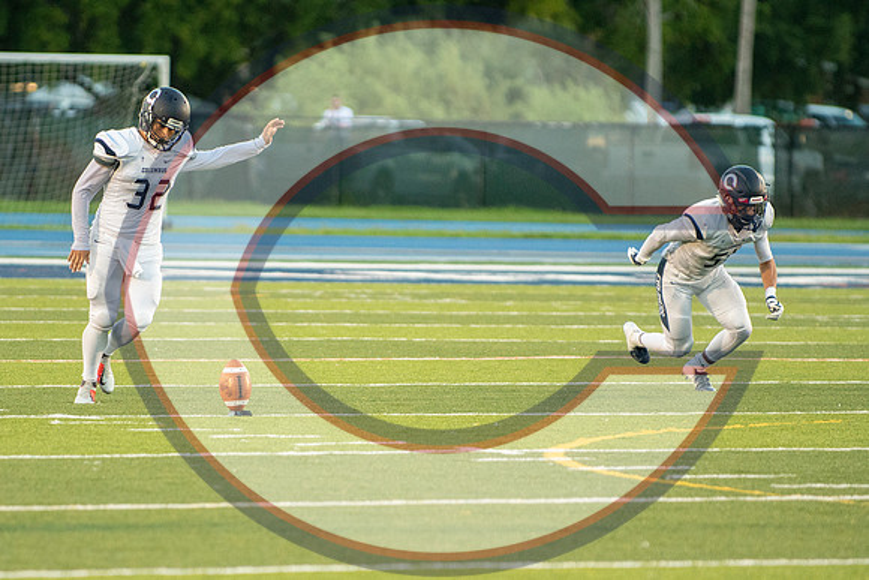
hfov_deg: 5.6
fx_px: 8849
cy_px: 354
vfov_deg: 3.8
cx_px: 338
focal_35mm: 367
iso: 4000
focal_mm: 200
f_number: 2.8
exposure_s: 1/1600
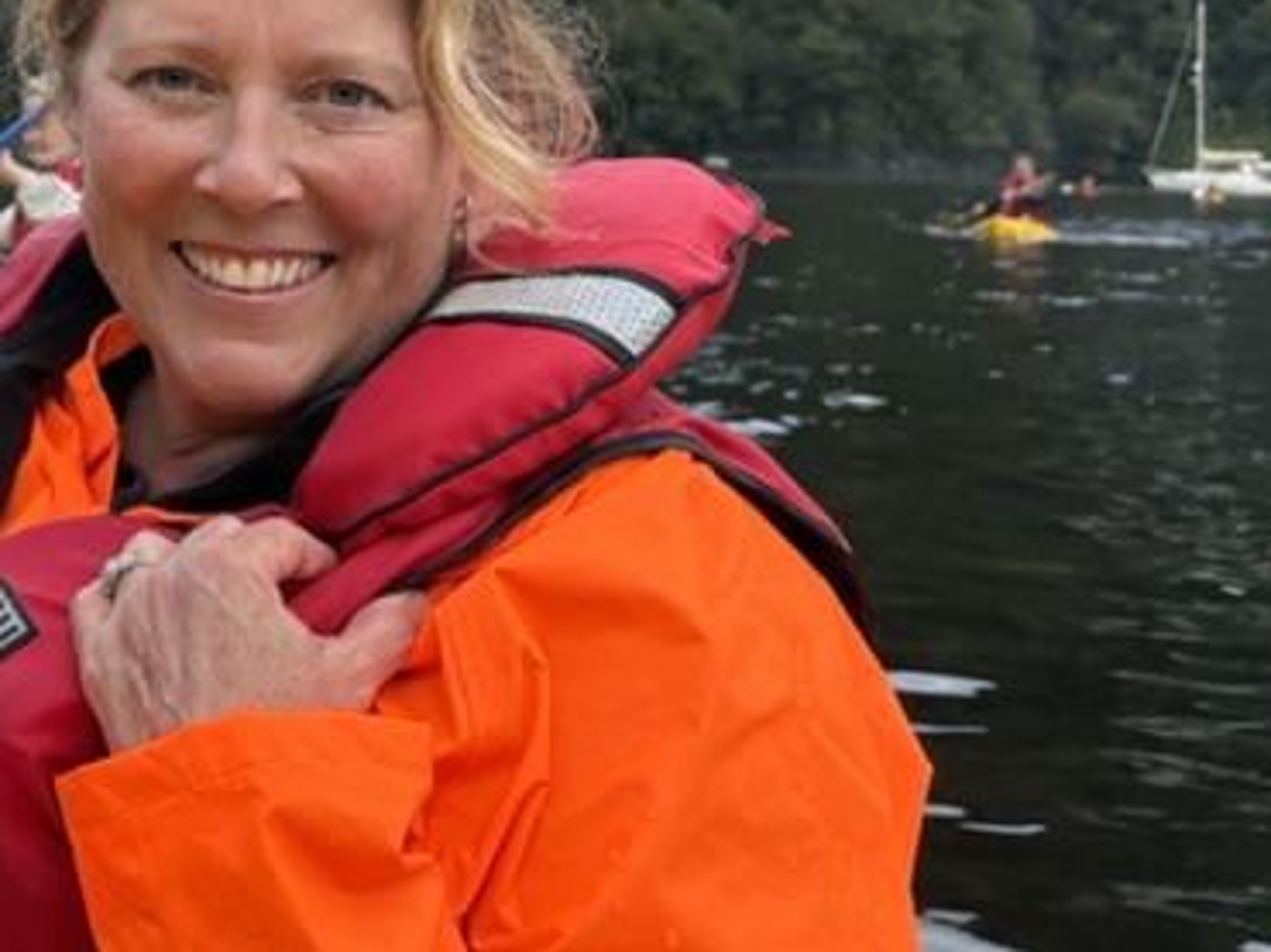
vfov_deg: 19.2
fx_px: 2642
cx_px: -110
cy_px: -199
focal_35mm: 72
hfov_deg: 25.2
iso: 64
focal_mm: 5.96
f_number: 1.6
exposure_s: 1/1550
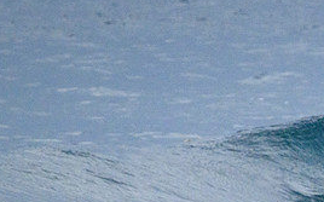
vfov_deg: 0.5
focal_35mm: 2430
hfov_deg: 0.9
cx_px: 424
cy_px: 208
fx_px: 21439
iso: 3200
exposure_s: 1/2000
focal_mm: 800
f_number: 11
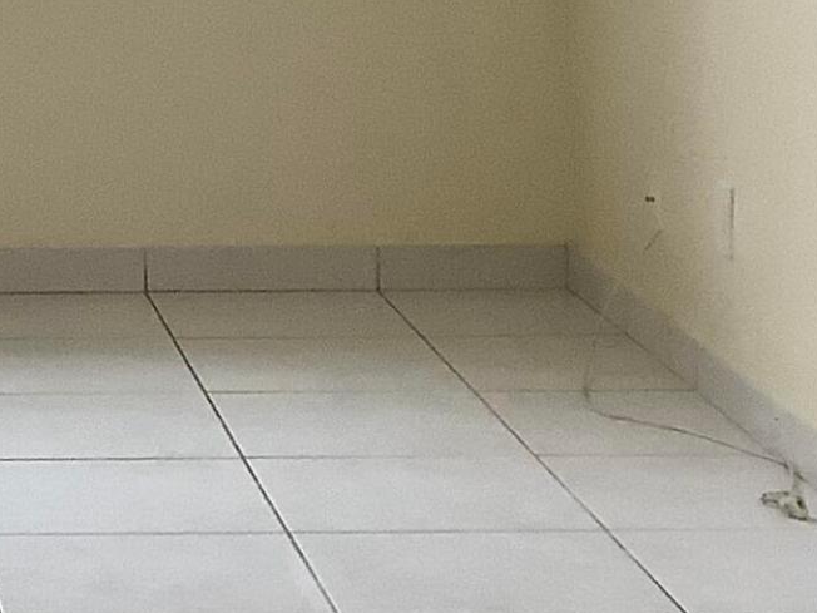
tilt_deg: -3.5
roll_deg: +1.4
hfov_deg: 12.8
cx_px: -749
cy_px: -143
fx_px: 3233
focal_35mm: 137
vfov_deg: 10.6
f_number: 2.4
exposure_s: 1/60
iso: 100
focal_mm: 3.3
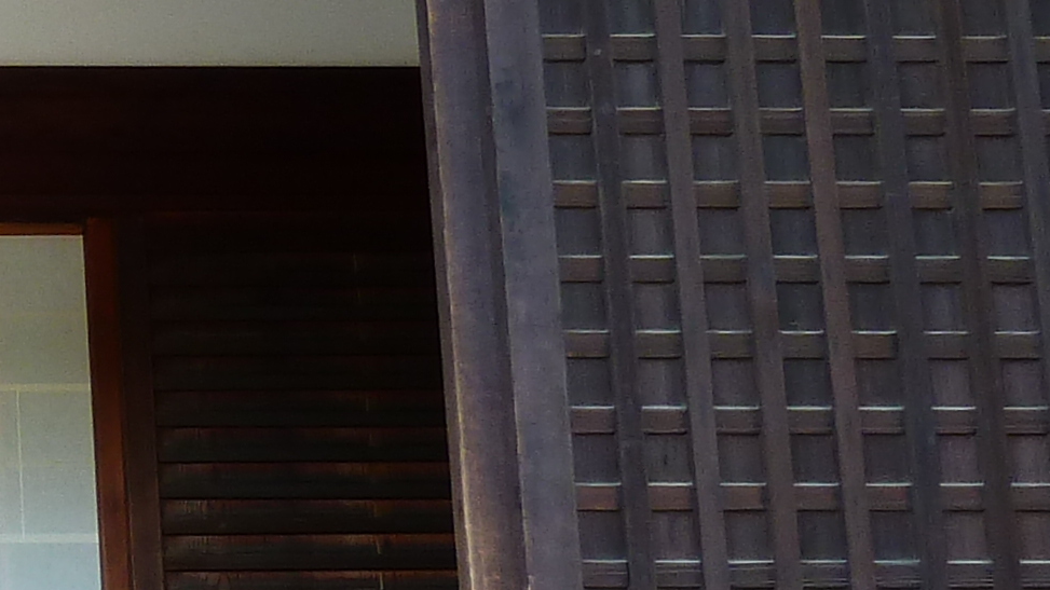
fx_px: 3118
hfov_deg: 17.1
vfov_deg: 10.8
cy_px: 298
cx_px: -581
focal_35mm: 112
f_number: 3.3
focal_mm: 4.1
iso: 80
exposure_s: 1/30
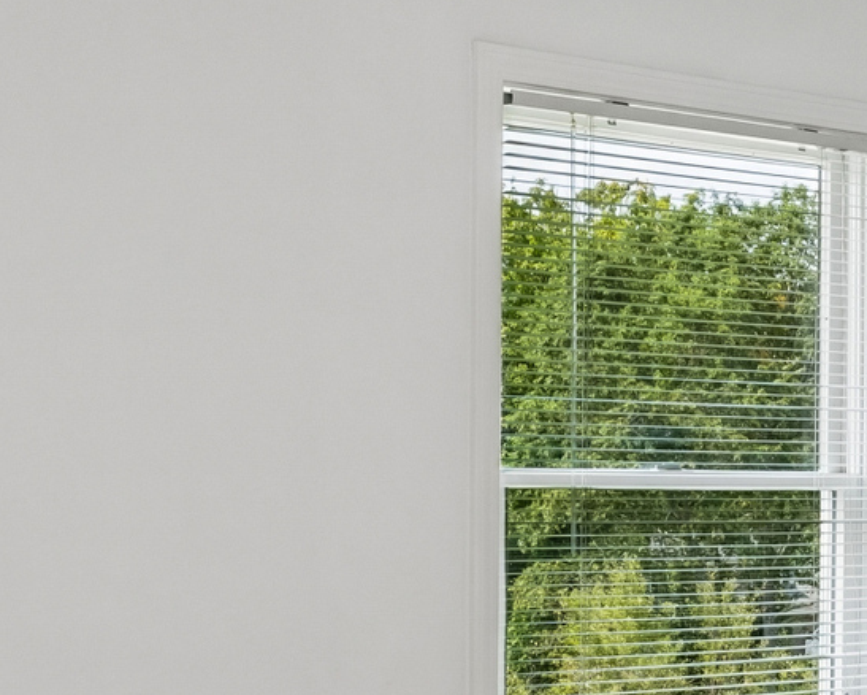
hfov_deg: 23.1
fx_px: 2095
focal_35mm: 82
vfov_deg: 18.8
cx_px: 658
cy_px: 435
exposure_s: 1/30
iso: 400
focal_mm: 15.5
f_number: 13
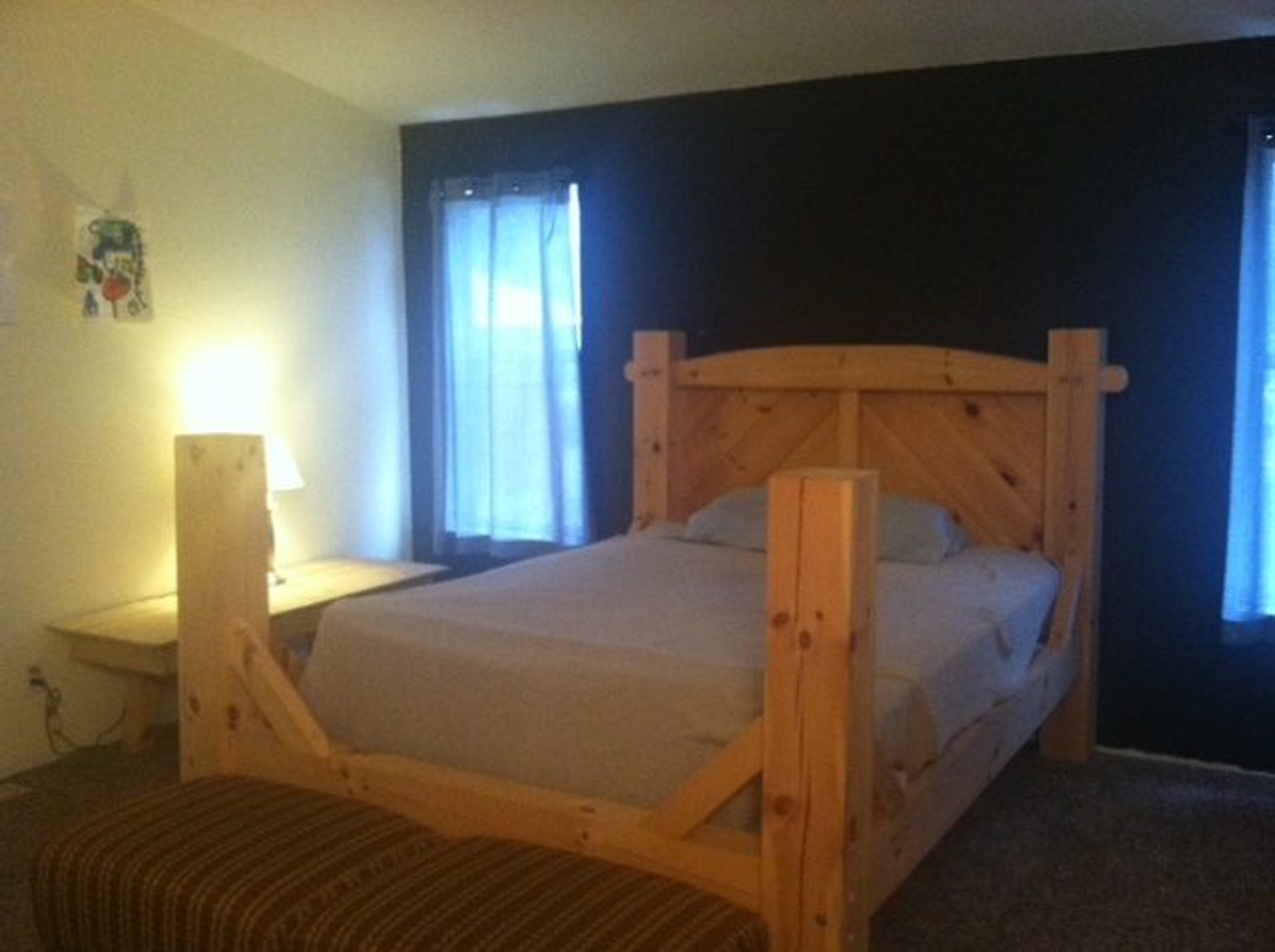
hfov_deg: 52.7
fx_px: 1287
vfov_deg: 40.6
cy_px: 476
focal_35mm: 35
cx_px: 638
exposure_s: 1/17
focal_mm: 3.85
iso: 400
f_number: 2.8
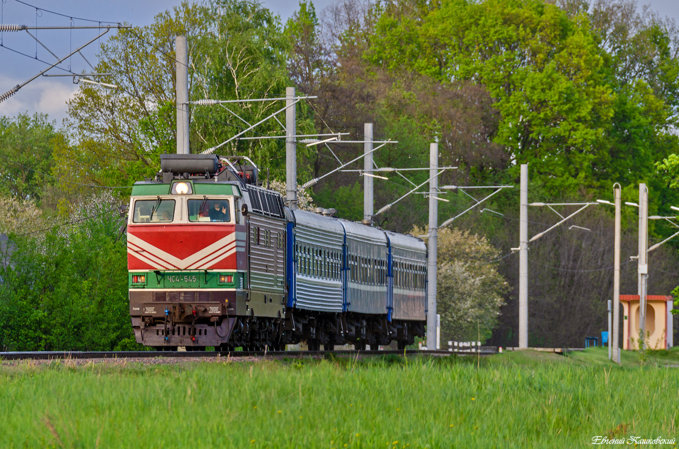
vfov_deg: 4.7
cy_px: 224
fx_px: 5505
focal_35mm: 292
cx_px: 340
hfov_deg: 7.1
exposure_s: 1/160
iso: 320
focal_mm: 195
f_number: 7.1
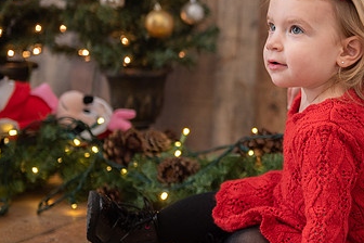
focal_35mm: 108
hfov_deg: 18.6
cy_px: 97
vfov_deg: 12.7
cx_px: 326
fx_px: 1092
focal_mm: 58
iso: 500
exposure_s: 1/200
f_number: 2.8
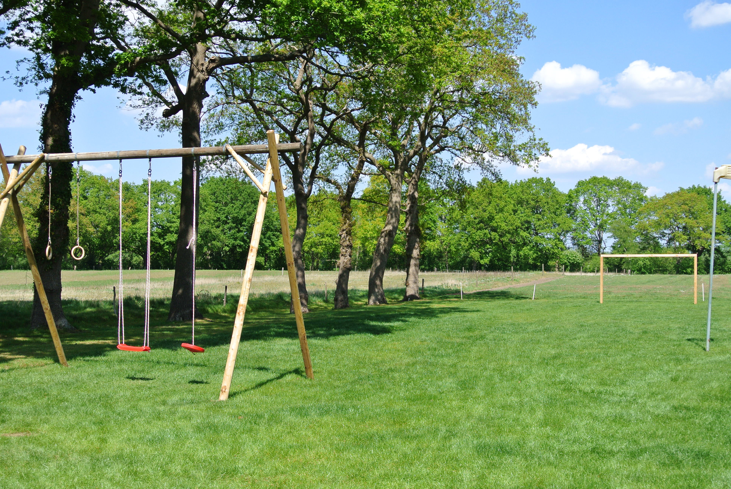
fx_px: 1037
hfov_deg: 38.8
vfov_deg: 26.6
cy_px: 244
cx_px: 366
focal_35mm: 51
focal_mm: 18.9
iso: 100
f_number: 4.8
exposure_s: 1/400
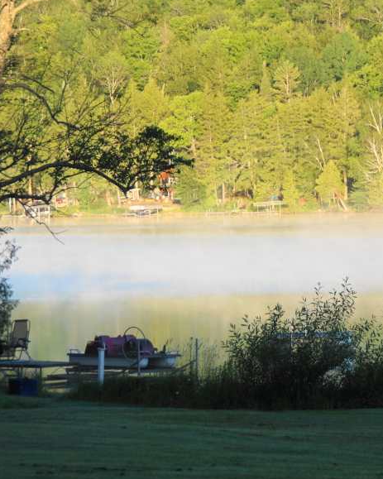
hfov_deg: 6.4
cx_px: 319
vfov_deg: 8.0
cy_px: 249
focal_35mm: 243
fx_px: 3444
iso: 200
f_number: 5.6
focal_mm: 100
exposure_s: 1/160
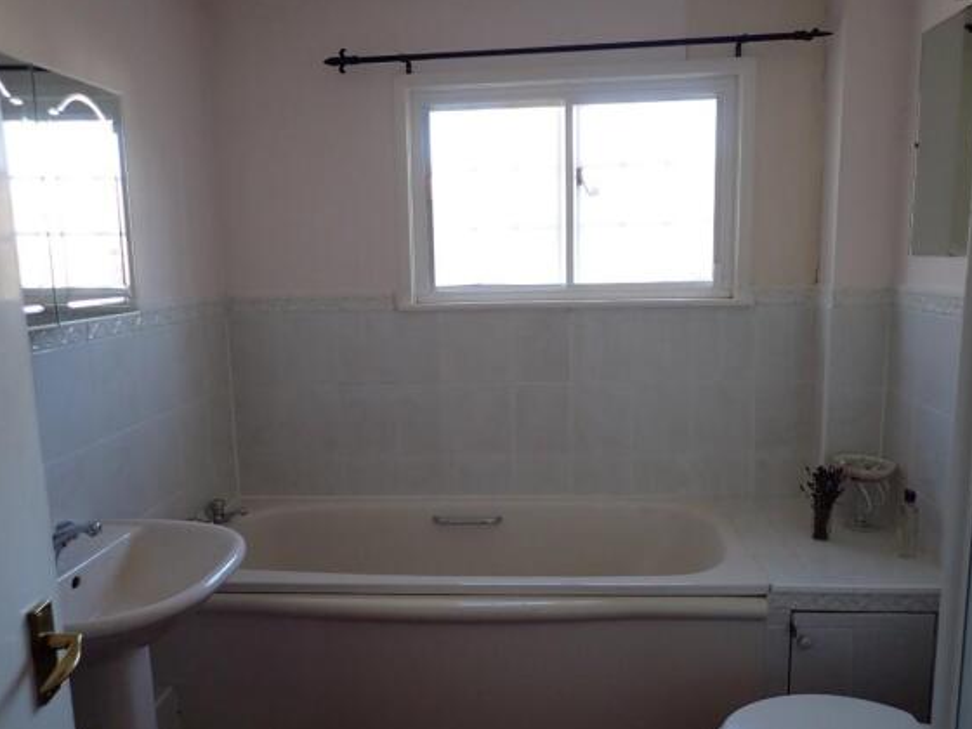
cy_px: 371
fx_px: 730
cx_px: 497
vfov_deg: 53.1
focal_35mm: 26
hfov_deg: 67.3
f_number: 2
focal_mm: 4.5
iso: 200
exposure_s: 1/100
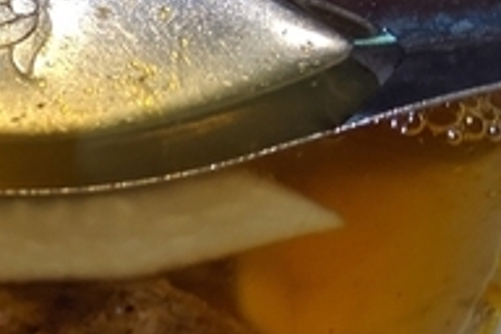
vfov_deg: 11.7
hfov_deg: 15.9
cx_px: -282
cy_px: 65
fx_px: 1628
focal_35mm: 117
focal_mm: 4.44
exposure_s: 1/25
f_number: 1.8
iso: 75
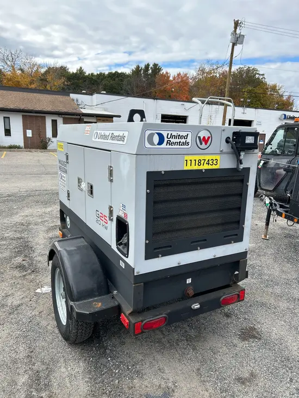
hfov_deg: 53.1
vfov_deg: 67.3
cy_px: 199
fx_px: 299
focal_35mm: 26
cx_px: 150
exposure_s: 1/1698
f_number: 1.5
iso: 50
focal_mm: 5.7
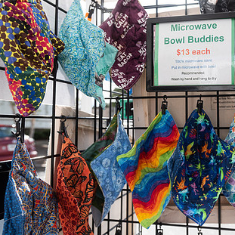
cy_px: 100
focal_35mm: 38
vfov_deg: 43.7
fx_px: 292
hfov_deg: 42.0
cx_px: 186
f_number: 5
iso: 250
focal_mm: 24
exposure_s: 1/800
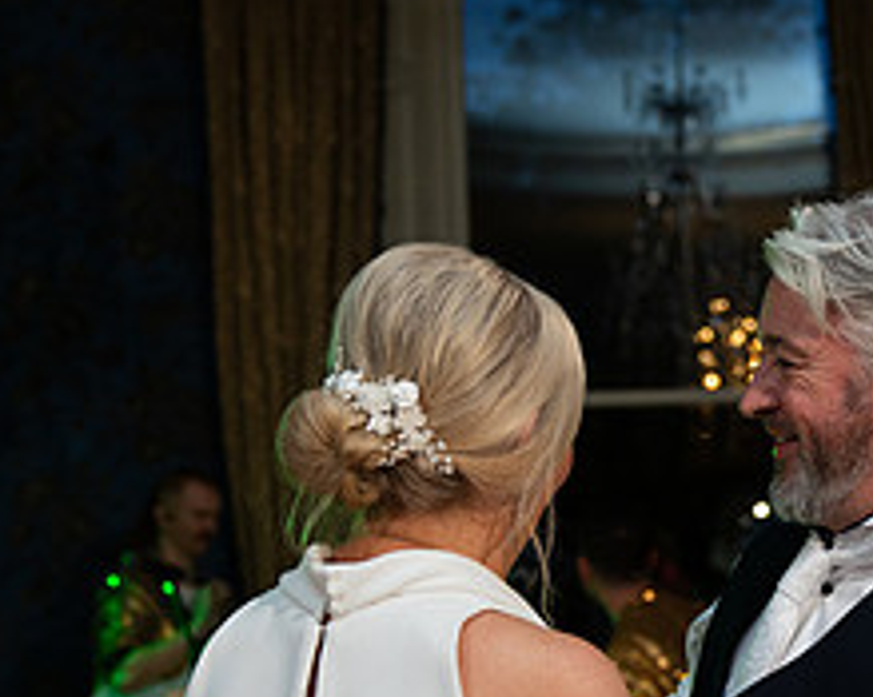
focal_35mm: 97
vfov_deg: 15.7
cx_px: 825
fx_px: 2505
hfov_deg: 19.3
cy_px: 627
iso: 1250
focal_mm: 39
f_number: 2.8
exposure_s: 1/160
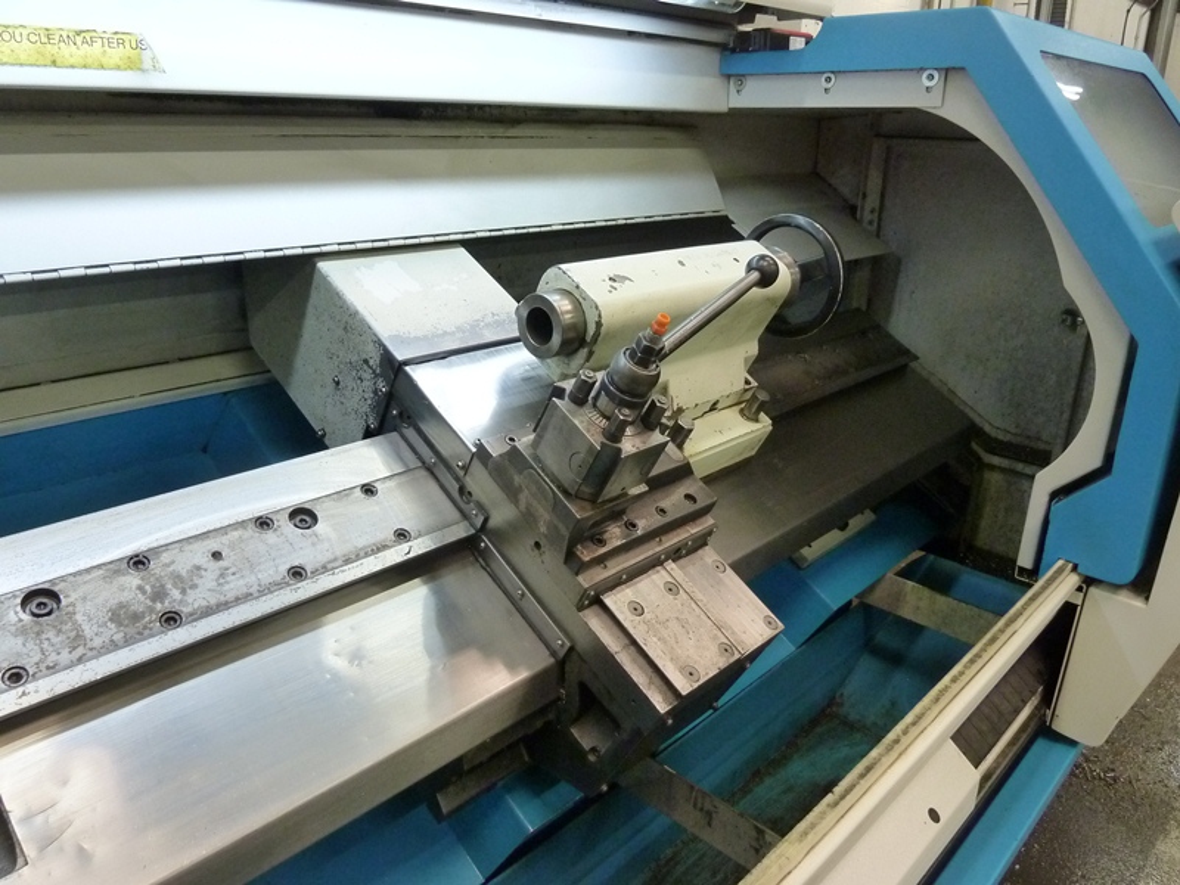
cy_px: 442
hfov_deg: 69.4
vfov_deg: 54.9
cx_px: 590
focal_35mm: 25
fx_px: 852
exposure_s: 1/20
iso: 400
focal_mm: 4.1
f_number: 3.3
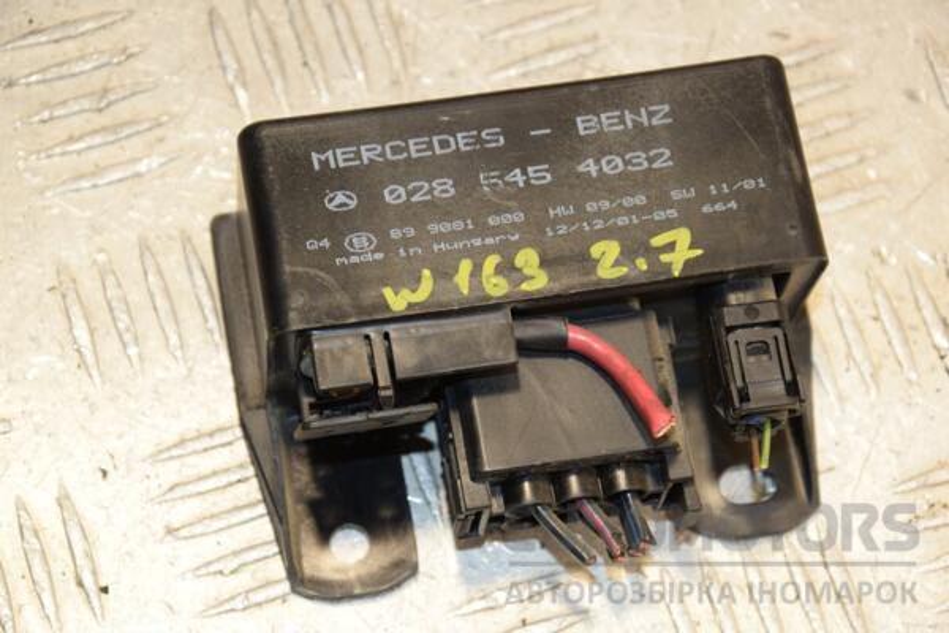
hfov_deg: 15.2
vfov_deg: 10.2
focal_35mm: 135
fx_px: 3558
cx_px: 474
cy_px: 316
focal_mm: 90
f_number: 8
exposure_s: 1/200
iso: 800
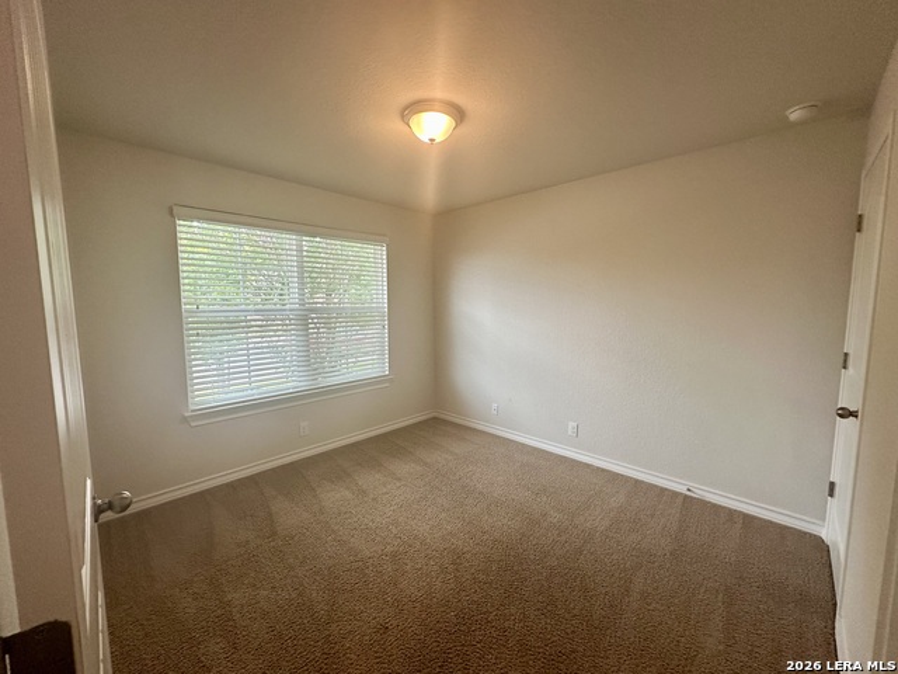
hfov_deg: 102.1
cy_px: 337
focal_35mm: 14
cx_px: 449
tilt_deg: -5.2
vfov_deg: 85.7
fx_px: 363
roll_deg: +0.1
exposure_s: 1/120
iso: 160
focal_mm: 2.22
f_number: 2.2
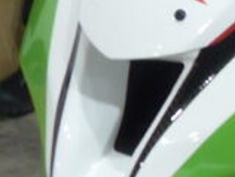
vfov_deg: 8.4
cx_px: 427
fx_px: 1203
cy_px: 132
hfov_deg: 10.5
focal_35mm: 177
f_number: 2.8
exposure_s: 1/30
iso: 200
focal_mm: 6.3
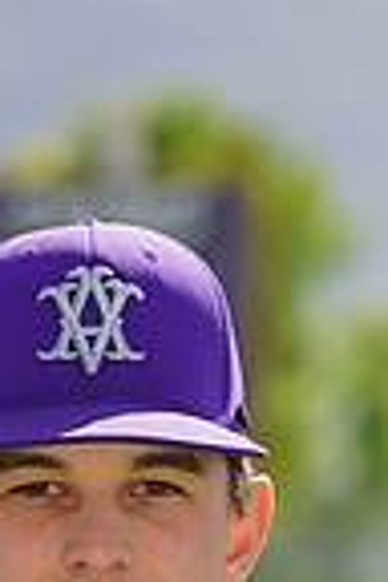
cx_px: 101
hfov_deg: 1.5
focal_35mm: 935
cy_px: 1144
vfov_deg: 2.2
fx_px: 15115
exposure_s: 1/250
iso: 100
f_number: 8
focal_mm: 232
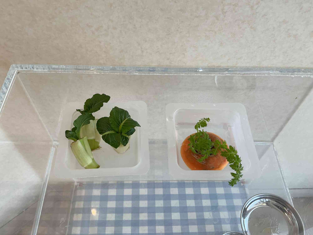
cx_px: 156
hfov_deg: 61.7
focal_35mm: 29
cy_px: 118
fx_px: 262
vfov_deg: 48.2
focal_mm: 3
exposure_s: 1/120
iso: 32
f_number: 1.8
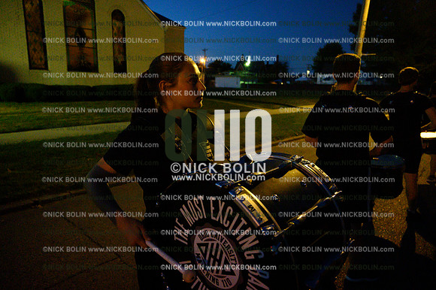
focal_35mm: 24
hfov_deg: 73.8
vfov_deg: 53.1
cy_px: 145
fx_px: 290
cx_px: 218
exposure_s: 1/250
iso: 32000
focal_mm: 24
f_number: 4
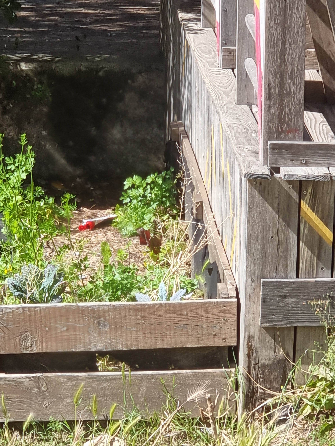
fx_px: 929
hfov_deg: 20.4
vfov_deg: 27.0
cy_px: 223
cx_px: 168
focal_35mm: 72
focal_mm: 9
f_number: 2.4
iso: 50
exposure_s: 1/779
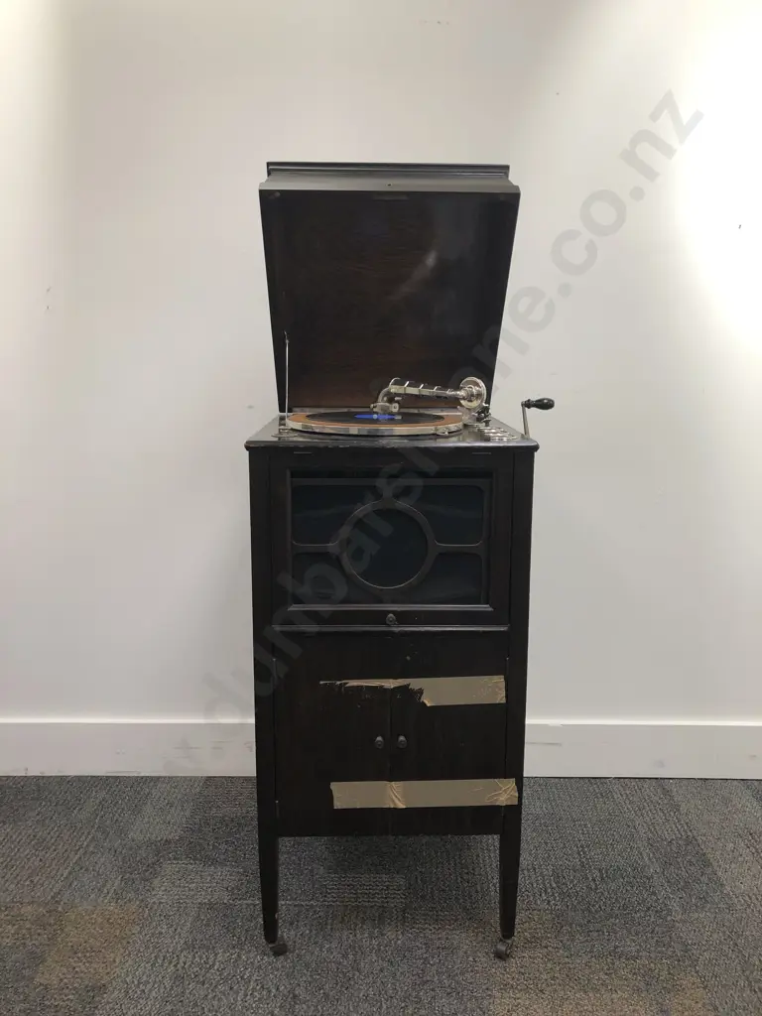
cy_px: 508
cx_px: 381
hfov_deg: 49.7
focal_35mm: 28
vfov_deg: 63.4
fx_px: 822
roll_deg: +0.7
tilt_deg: -9.9
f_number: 1.8
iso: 32
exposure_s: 1/33
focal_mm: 3.99
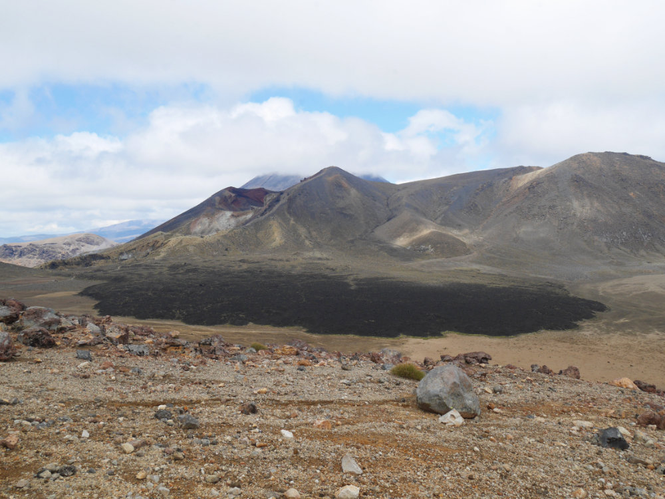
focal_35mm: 30
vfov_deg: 46.8
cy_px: 250
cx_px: 332
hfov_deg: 60.0
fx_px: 576
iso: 200
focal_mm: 15
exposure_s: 1/400
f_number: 8
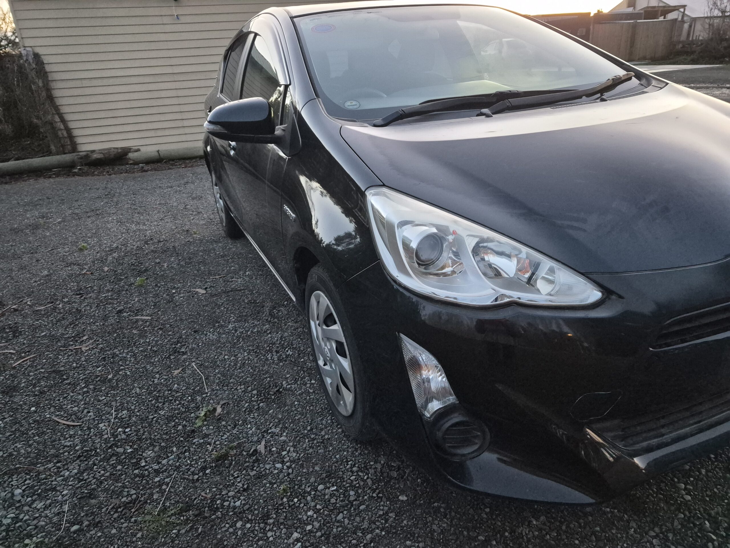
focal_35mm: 23
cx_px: 365
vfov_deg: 58.9
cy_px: 274
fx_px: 485
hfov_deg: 73.9
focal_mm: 5.4
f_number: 1.8
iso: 2000
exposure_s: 1/100
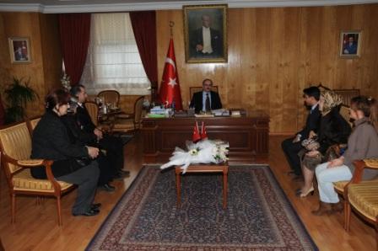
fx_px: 346
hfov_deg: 57.3
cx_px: 189
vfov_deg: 39.9
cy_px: 126
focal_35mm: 33
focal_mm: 22
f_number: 5
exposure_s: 1/60
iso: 200
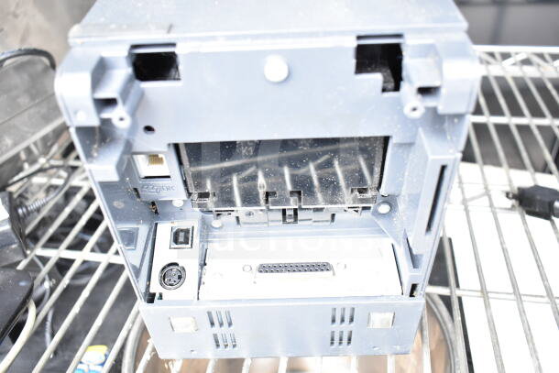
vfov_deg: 41.7
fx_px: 489
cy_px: 186
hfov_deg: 59.5
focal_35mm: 32
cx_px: 280
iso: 1600
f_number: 4.5
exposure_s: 1/80
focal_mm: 21
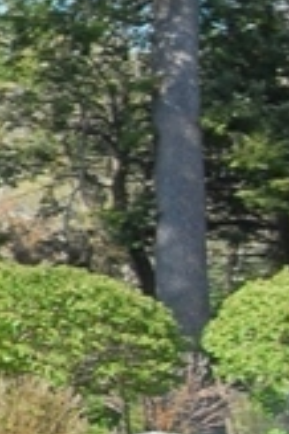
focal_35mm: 122
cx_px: -994
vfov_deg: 16.8
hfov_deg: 7.0
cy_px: 188
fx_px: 1474
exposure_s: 1/125
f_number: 10
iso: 400
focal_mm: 13
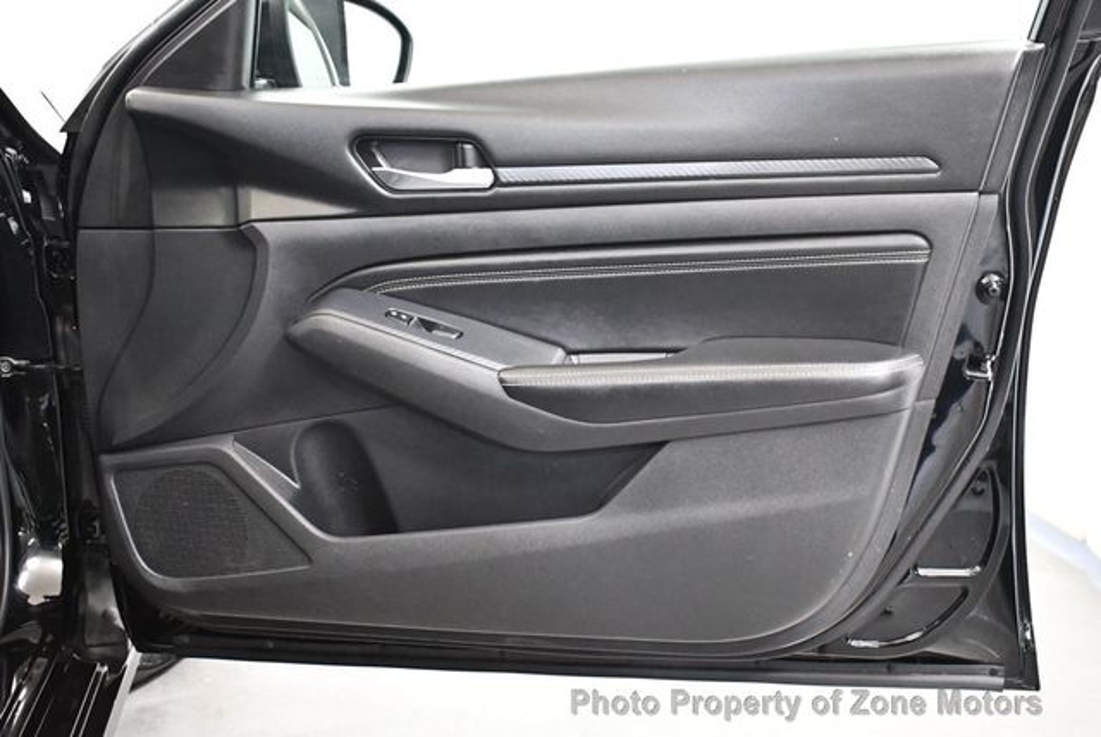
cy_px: 368
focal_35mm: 42
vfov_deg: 32.0
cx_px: 550
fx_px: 1286
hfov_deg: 46.4
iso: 5600
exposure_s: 1/60
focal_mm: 21
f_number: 3.8
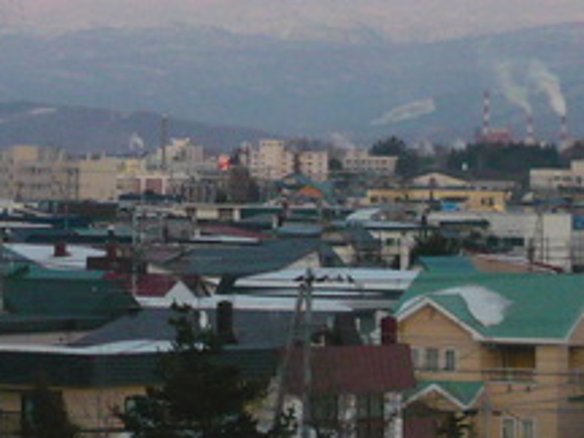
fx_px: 4859
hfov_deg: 6.9
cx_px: 138
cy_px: 123
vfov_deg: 5.2
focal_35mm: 288
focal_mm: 15.3
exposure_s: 1/100
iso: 400
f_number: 4.8
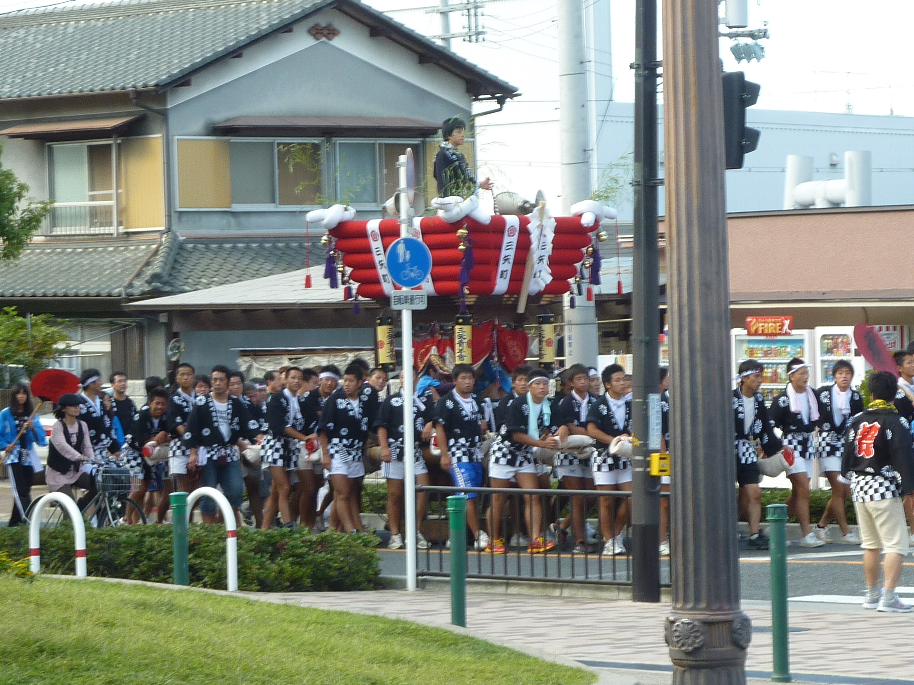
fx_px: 3961
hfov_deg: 13.2
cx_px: 457
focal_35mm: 150
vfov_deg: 9.9
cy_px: 342
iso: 80
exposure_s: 1/125
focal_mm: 13.7
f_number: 4.2
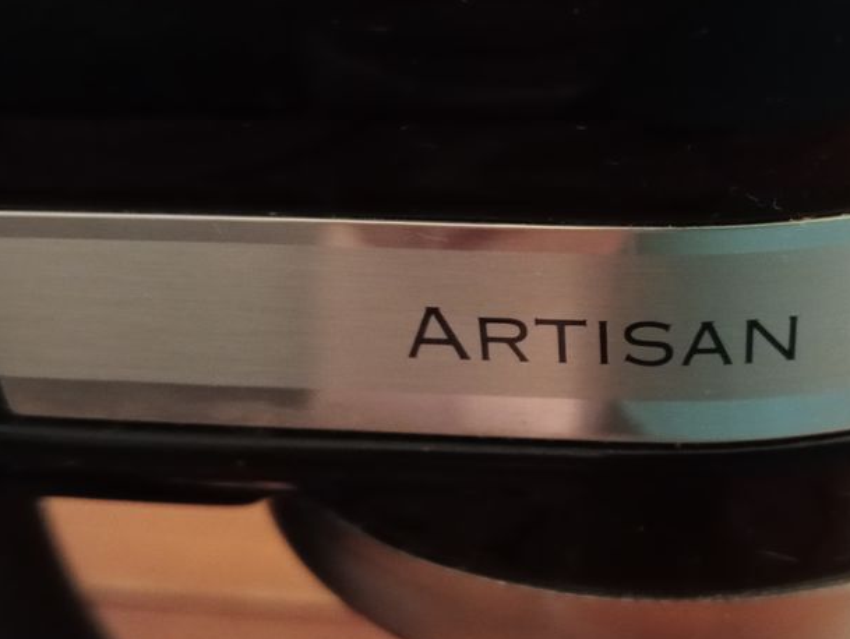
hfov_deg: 40.2
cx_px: 627
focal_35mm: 46
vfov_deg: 31.6
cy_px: 310
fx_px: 1131
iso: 7712
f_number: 1.8
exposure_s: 1/12.5
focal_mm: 4.04
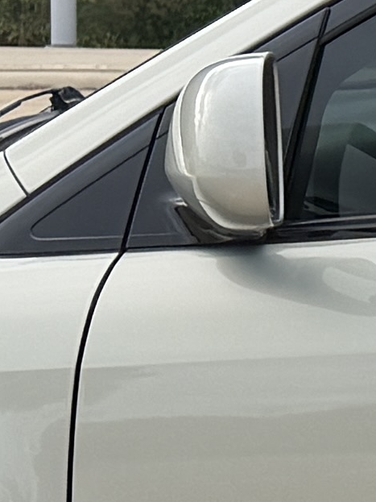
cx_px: 1177
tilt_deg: -6.4
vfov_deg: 9.0
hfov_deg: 6.2
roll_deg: -0.3
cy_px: 292
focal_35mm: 220
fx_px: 3187
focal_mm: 6.76
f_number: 1.78
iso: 80
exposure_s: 1/1410
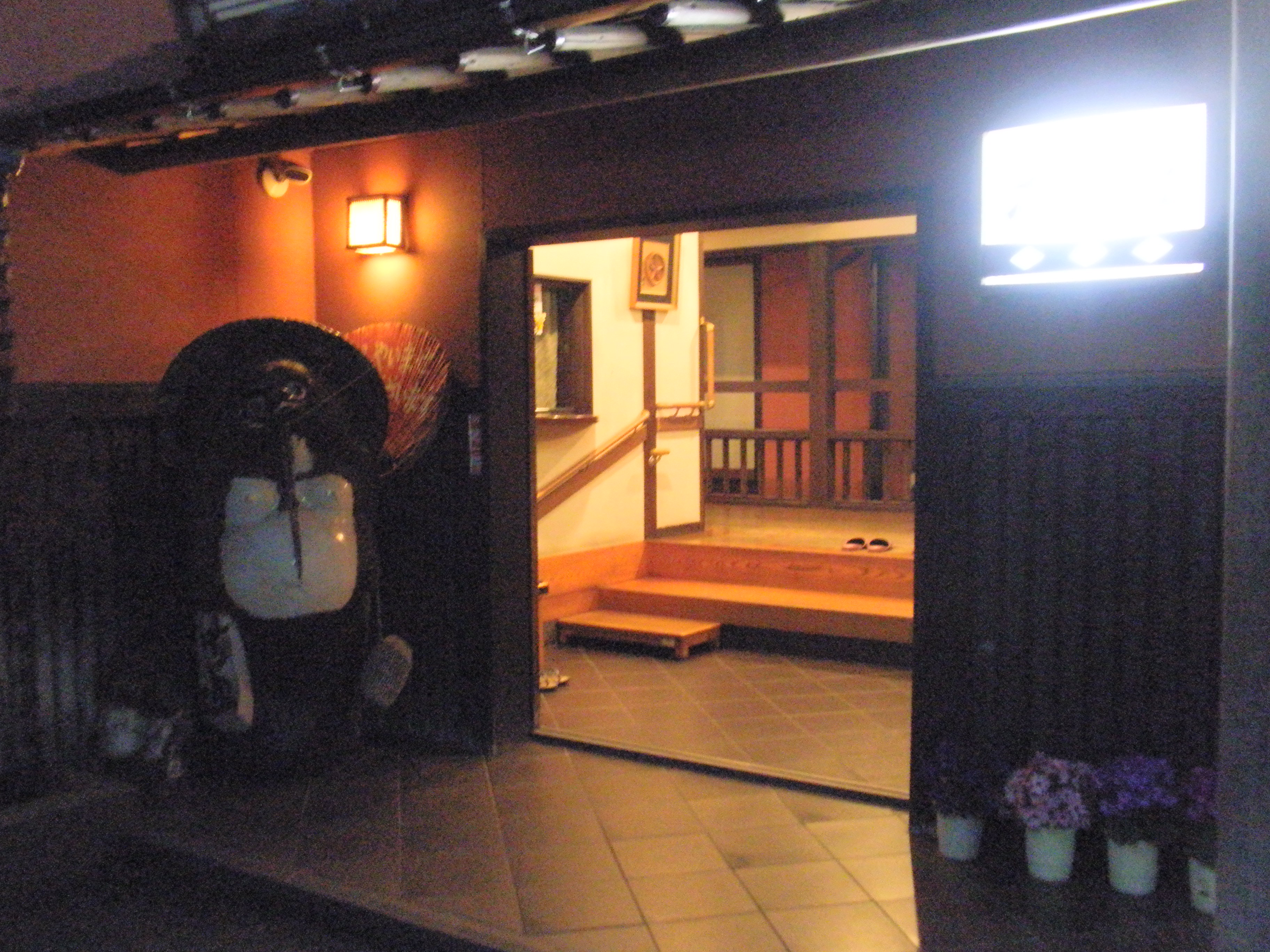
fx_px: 1357
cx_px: 635
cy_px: 476
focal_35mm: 37
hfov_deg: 50.1
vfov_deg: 38.7
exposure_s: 1/4
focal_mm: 6.6
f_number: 3.5
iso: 400
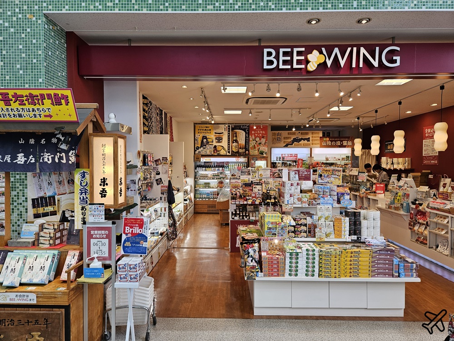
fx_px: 302
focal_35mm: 23
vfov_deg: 58.9
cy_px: 170
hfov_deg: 73.9
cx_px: 227
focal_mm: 5.4
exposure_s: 1/120
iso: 50
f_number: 1.8
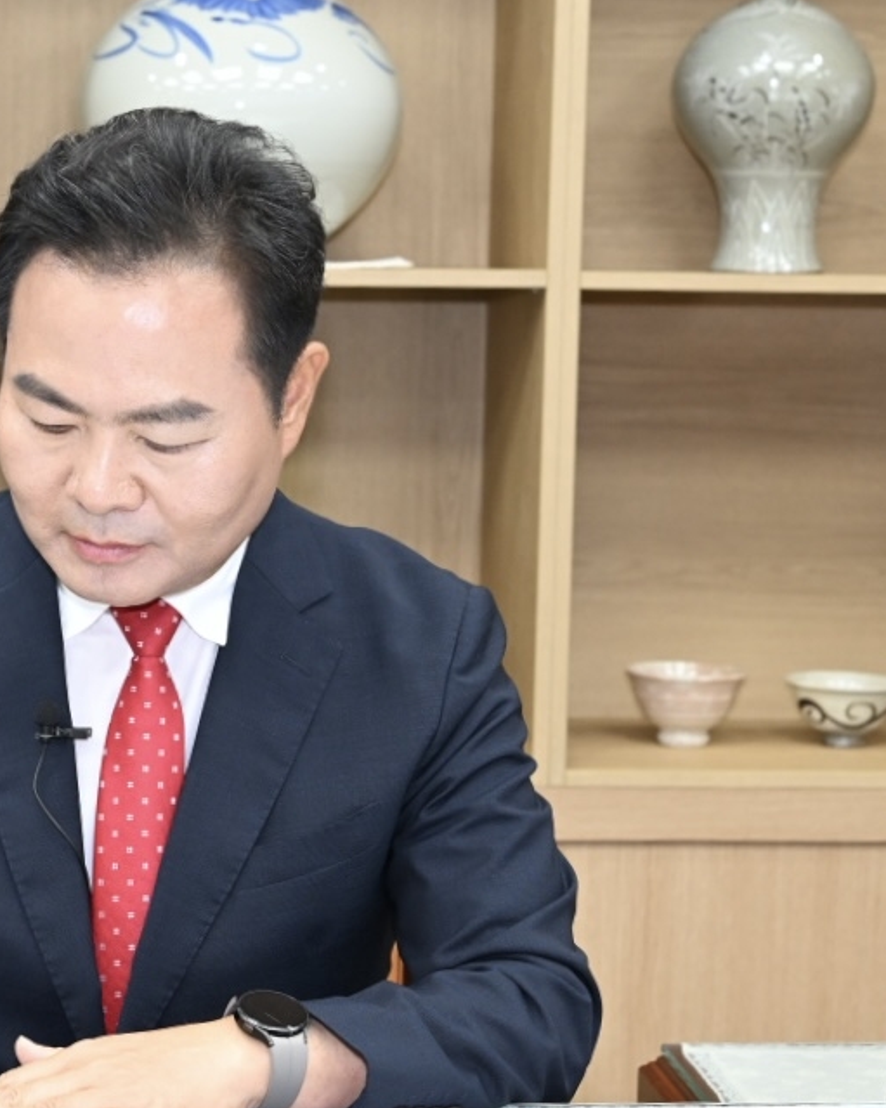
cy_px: 637
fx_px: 2295
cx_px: 80
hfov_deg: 21.3
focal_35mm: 70
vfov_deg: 27.1
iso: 1000
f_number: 5
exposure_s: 1/200
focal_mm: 39
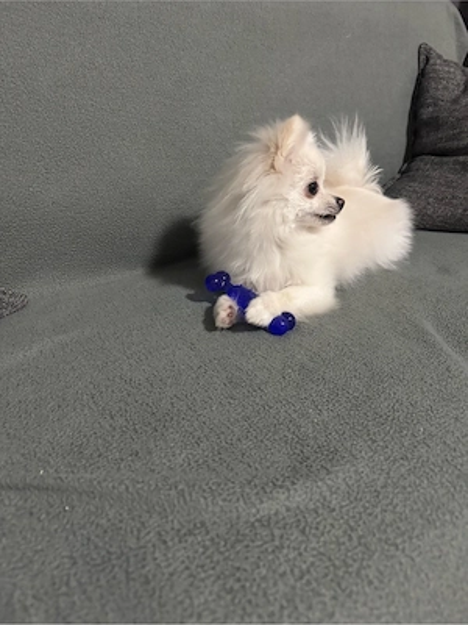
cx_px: 234
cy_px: 312
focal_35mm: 24
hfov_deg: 56.8
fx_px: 433
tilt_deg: -25.3
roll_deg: +0.7
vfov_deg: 71.6
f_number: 1.78
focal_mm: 6.76
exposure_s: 1/40
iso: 1000
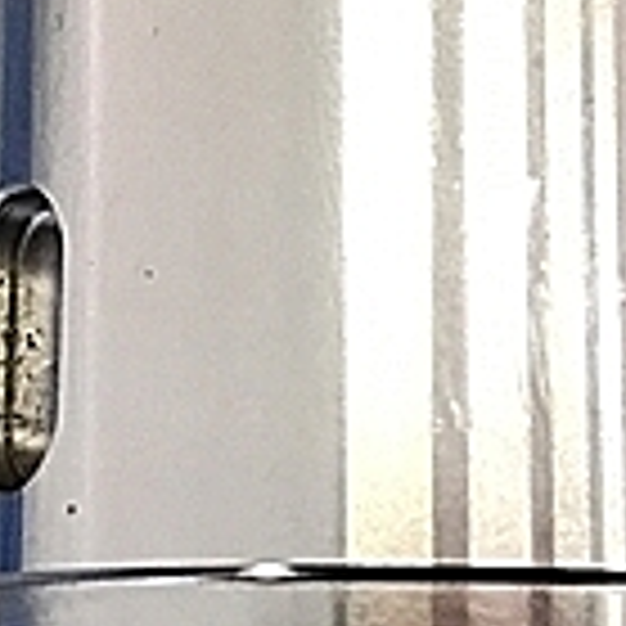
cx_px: 306
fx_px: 2332
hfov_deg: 15.3
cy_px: 117
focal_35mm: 114
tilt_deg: -73.2
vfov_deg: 15.2
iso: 40
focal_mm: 3.99
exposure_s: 1/30
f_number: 1.8
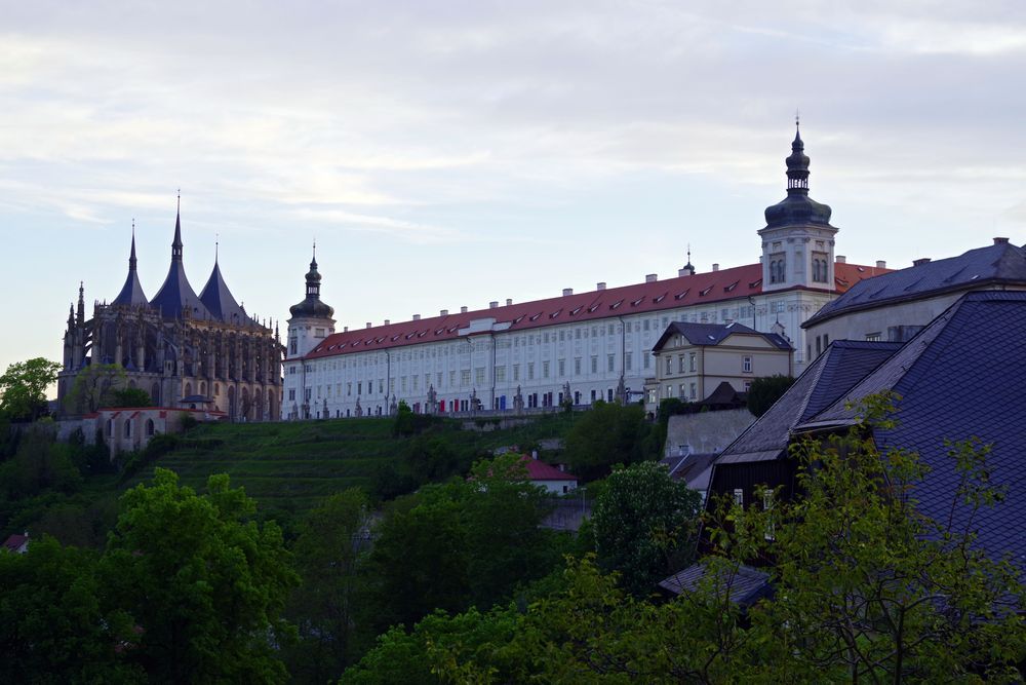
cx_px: 513
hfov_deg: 39.6
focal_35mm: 50
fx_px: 1425
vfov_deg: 27.0
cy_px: 342
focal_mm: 50
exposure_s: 1/250
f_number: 7.1
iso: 800
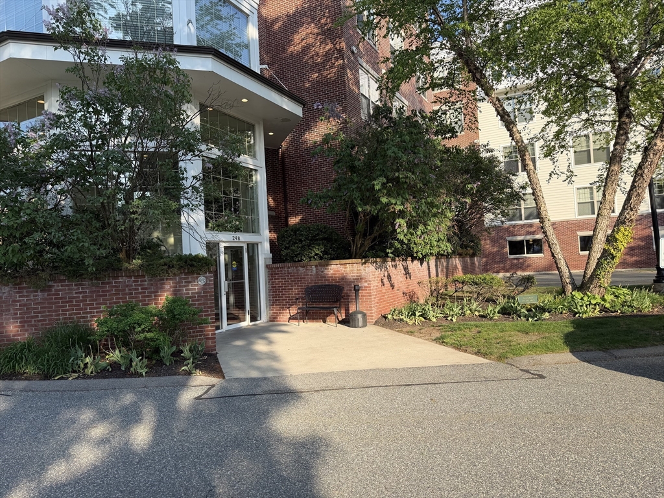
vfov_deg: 56.8
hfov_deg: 71.6
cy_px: 249
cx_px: 332
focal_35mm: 24
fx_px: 460
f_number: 1.78
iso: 80
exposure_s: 1/1410
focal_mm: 6.76
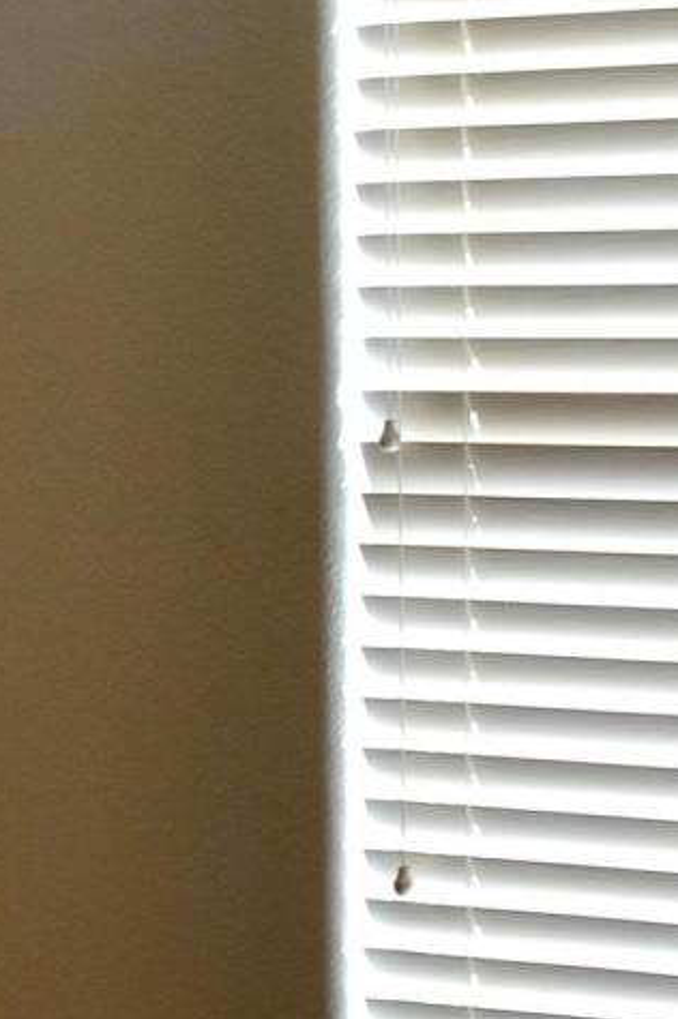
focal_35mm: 139
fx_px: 3932
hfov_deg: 9.9
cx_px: 319
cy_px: 837
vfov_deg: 14.7
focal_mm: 22
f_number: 8
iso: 400
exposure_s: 1/50
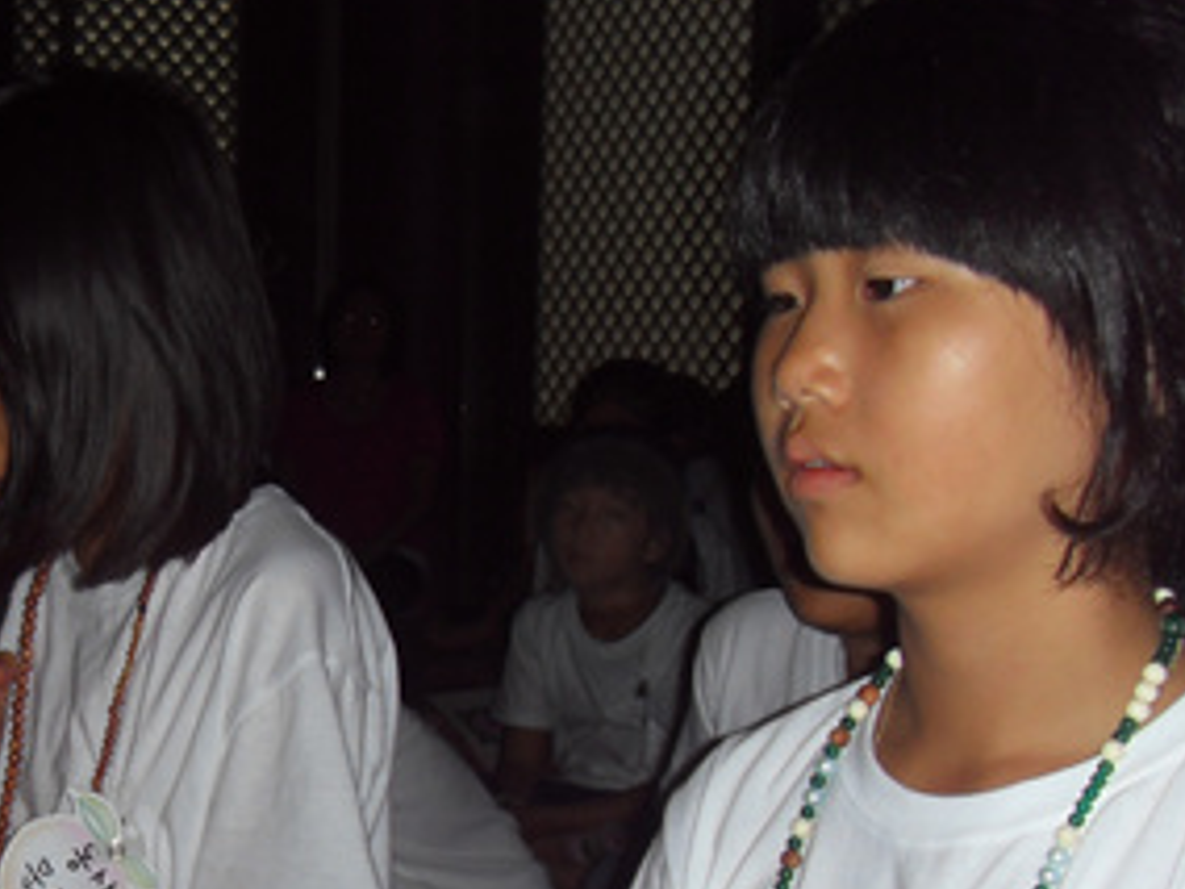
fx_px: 3012
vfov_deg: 16.6
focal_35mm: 88
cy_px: 806
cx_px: -63
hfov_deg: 21.3
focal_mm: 6.6
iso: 100
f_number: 3.5
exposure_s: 1/45
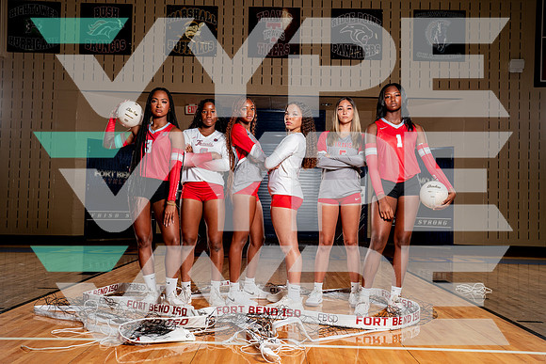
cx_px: 273
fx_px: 531
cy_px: 182
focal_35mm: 35
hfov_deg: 54.4
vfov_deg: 37.9
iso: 200
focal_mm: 35
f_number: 5.6
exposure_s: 1/250
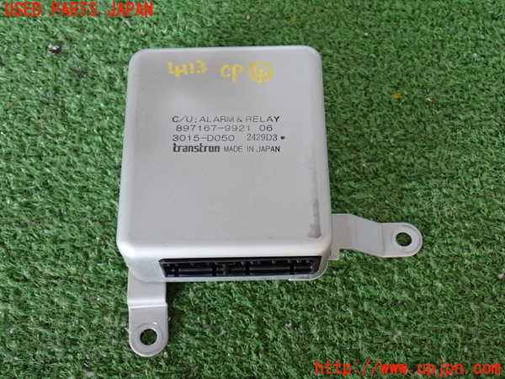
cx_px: 252
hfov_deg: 40.4
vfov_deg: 30.9
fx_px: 686
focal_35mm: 47
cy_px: 190
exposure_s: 1/50
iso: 320
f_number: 3.1
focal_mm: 8.4
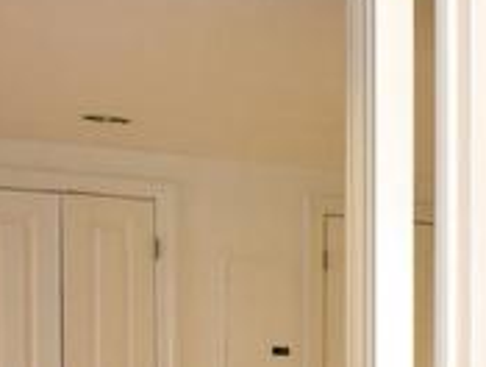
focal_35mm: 101
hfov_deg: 17.0
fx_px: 1421
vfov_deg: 14.4
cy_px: 377
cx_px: 789
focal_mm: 12
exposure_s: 1/60
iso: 320
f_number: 4
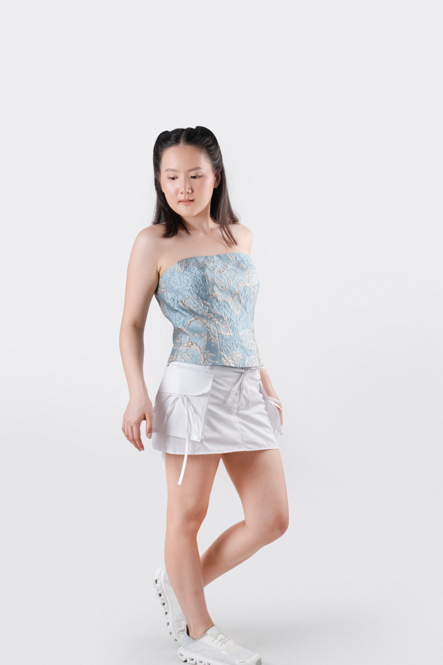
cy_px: 367
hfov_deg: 23.8
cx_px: 199
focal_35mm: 57
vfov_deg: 35.0
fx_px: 1052
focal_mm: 48
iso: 1600
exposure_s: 1/125
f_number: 8
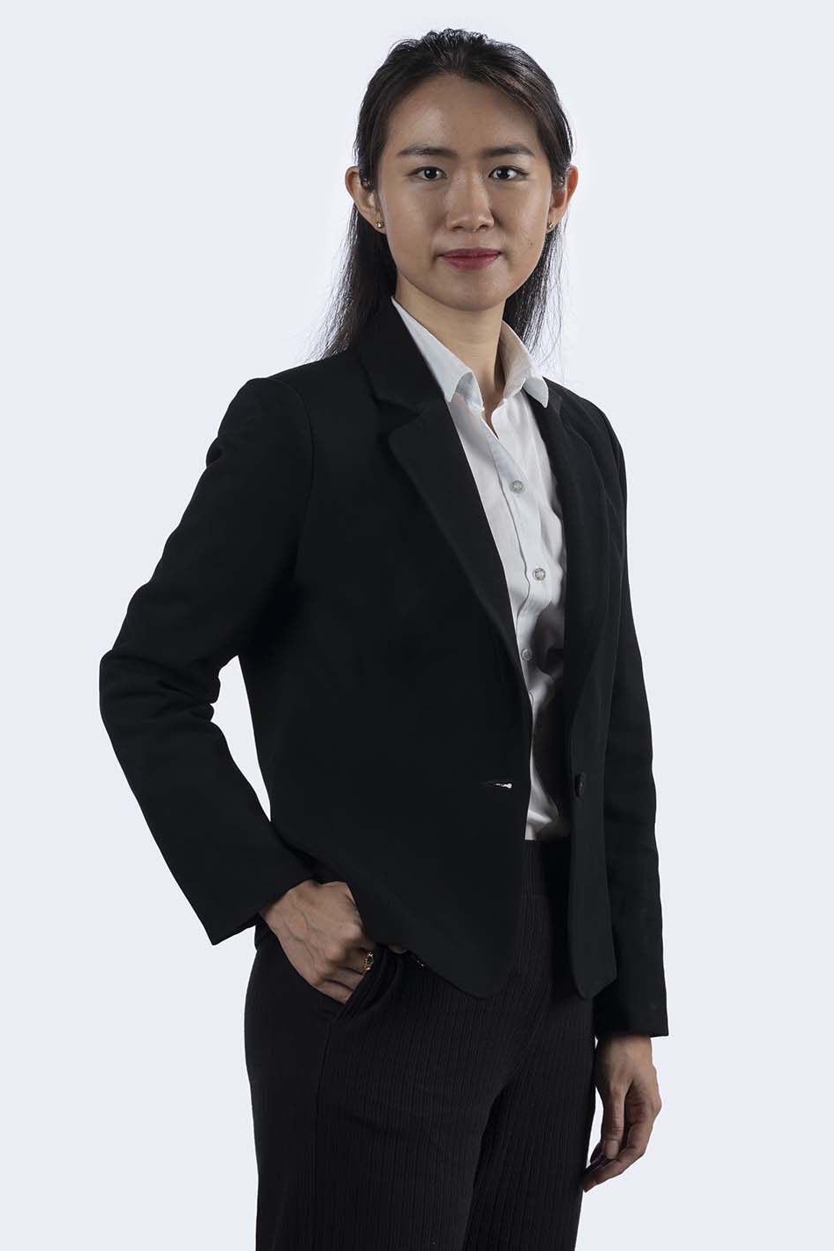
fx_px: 3682
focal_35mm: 106
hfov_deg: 12.9
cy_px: 626
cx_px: 416
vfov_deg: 19.3
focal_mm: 105
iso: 100
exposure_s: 1/250
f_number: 9
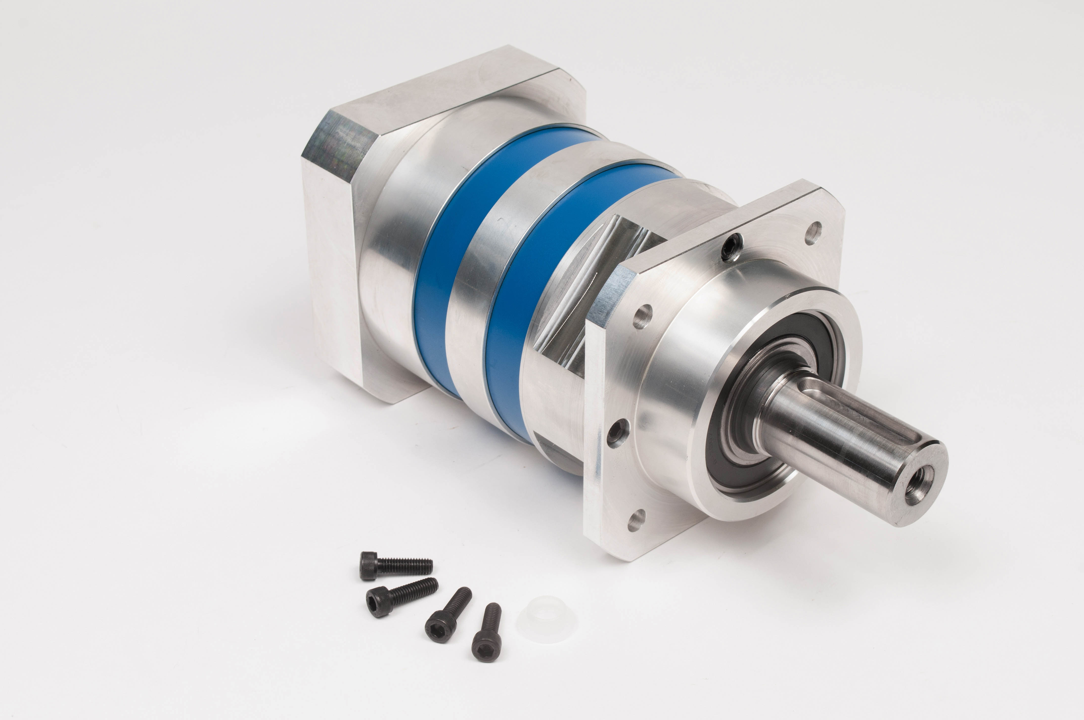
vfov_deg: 20.1
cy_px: 360
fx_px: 2030
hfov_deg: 29.9
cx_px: 542
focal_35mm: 68
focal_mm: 45
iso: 200
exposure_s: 1/80
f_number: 11
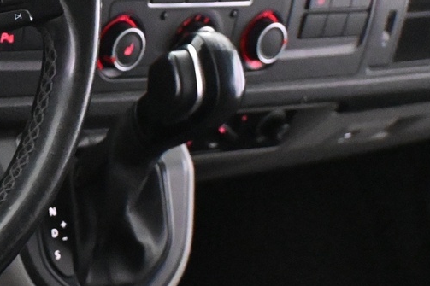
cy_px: -20
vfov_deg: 10.2
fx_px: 1586
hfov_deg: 14.6
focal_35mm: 133
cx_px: -181
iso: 9000
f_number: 4.5
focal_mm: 27.5
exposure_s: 1/60
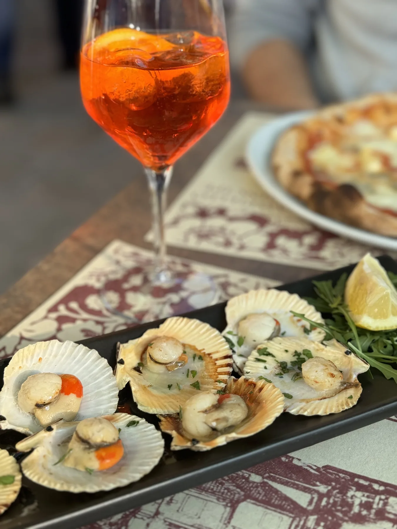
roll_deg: +0.5
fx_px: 734
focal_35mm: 48
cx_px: 198
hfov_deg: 30.3
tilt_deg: -28.8
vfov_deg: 39.7
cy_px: 264
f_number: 1.78
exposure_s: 1/1339
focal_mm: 6.86
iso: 64
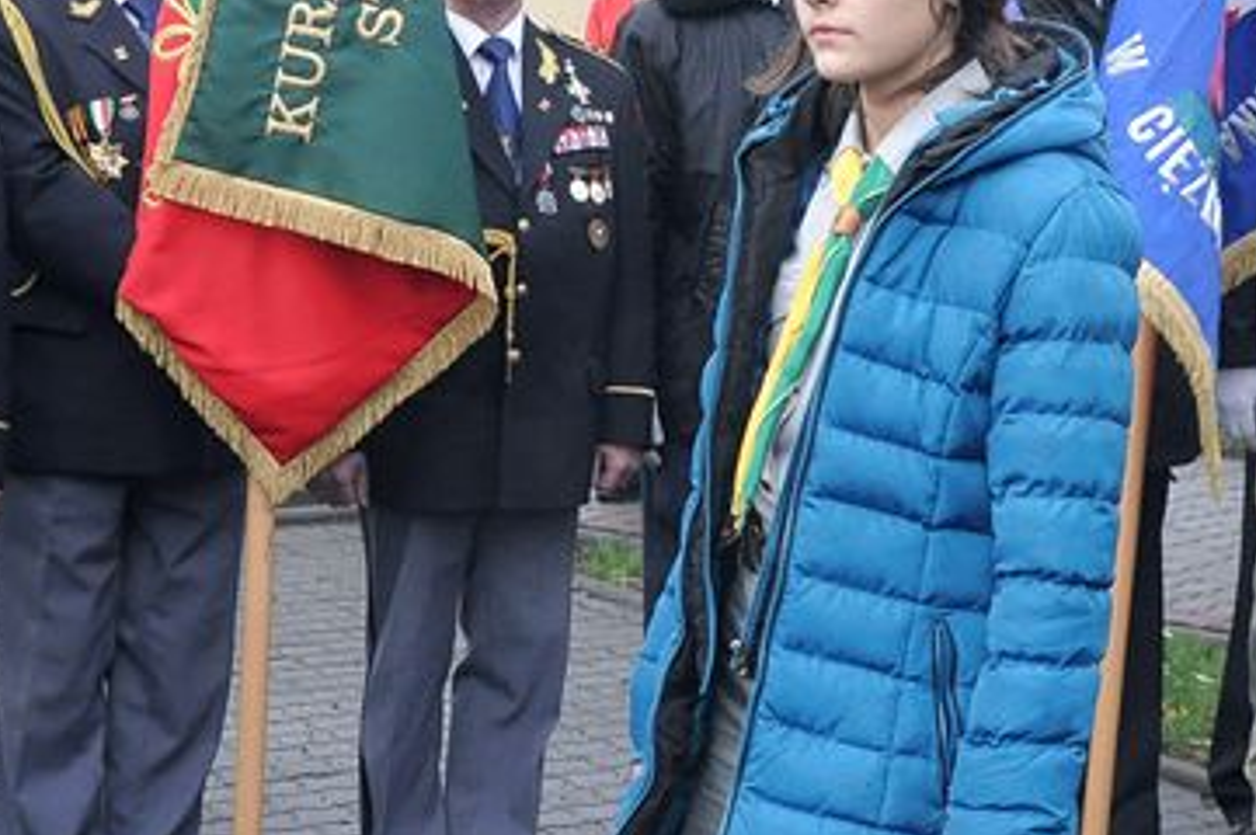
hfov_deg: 22.9
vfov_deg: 15.4
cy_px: 183
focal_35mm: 88
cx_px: 898
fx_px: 3073
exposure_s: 1/200
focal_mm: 25
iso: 1600
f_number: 7.1
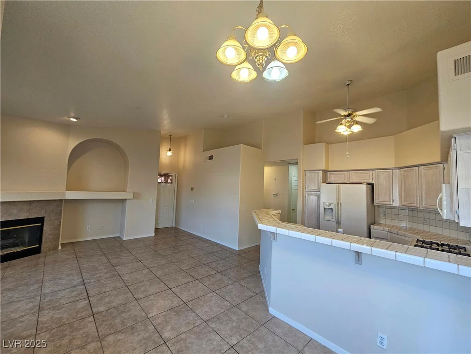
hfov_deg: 106.2
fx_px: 177
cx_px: 236
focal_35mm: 13
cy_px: 177
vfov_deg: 89.9
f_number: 2.2
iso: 80
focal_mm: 2.2
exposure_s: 1/60.2
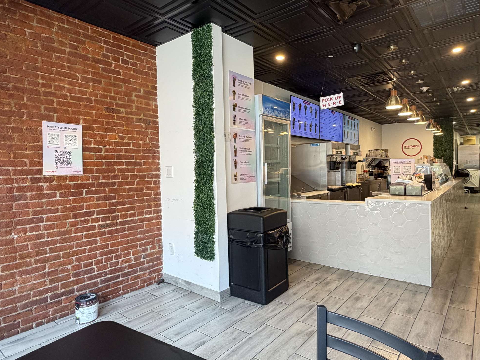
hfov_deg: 76.1
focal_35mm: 22
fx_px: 305
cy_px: 172
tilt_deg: -1.2
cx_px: 266
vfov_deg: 61.1
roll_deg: +1.3
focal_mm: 2.22
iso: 200
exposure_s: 1/60
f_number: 2.2
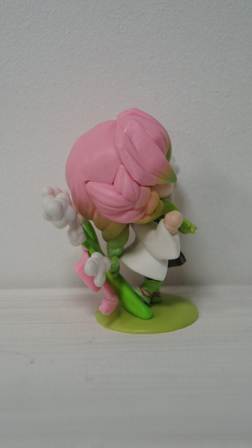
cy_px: 224
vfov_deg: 24.6
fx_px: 1028
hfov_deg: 14.0
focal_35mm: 87
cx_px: 124
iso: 1600
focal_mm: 55
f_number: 5.6
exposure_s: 1/100
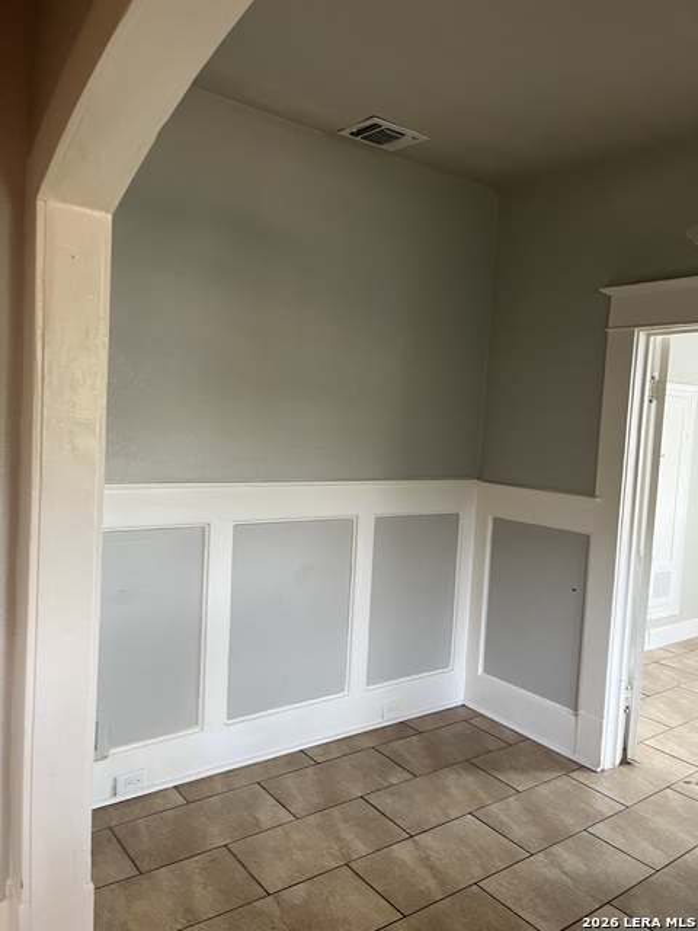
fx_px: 699
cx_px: 349
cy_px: 466
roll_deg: -3.7
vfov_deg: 67.3
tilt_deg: -6.3
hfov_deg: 53.1
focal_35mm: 26
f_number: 1.6
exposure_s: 1/60
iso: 100
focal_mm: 5.1
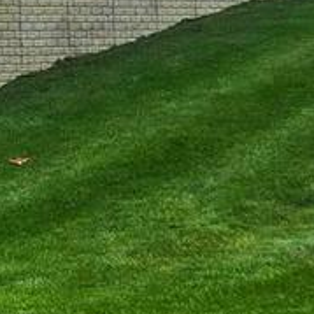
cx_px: -596
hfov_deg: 8.5
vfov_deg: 9.9
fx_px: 1786
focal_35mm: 174
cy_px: -53
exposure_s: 1/2621
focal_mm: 5.4
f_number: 1.8
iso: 80
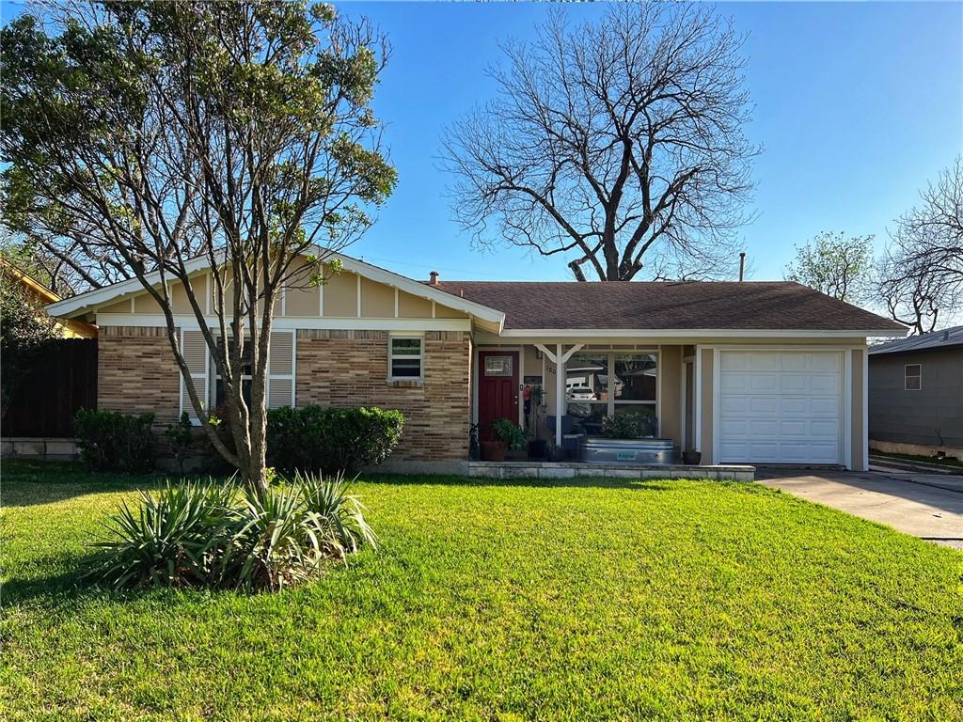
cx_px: 482
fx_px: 723
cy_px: 361
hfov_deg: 67.3
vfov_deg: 53.1
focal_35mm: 26
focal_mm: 5.7
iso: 50
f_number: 1.5
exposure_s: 1/2571
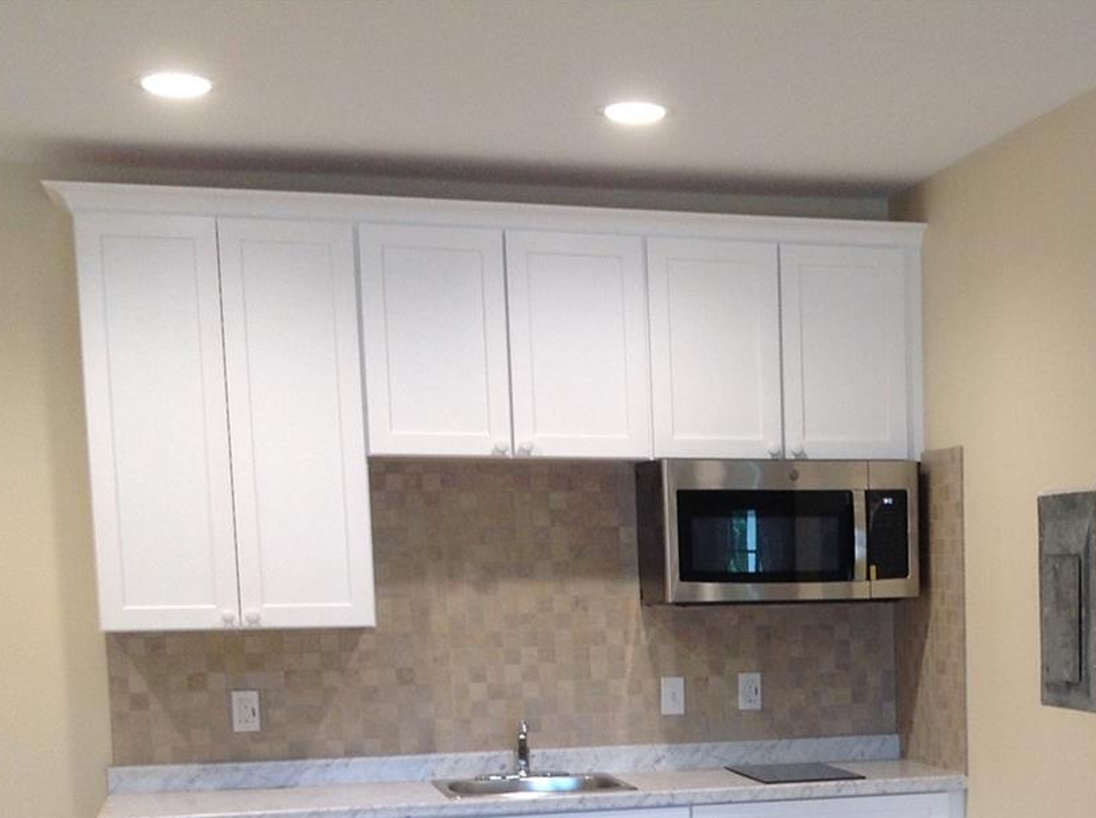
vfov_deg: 20.6
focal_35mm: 69
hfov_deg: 27.3
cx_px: 958
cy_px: 802
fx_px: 2181
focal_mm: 4.28
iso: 50
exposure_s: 1/24
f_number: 2.4
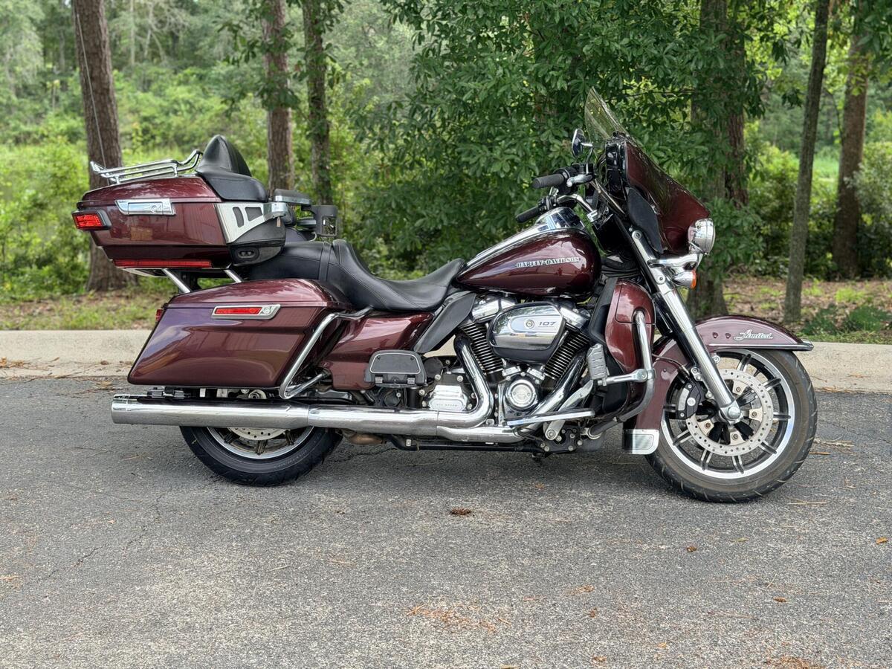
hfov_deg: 39.7
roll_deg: -2.0
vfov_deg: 30.3
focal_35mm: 48
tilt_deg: -11.1
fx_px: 1237
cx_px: 446
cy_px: 334
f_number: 1.78
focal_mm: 6.76
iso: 100
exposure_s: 1/527
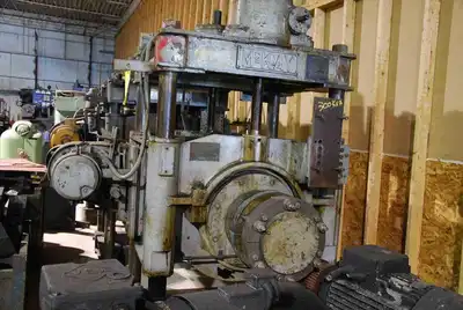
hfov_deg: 53.1
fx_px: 464
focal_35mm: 36
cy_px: 155
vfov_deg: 37.0
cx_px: 232
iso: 800
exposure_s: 1/1.3
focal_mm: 24
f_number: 4
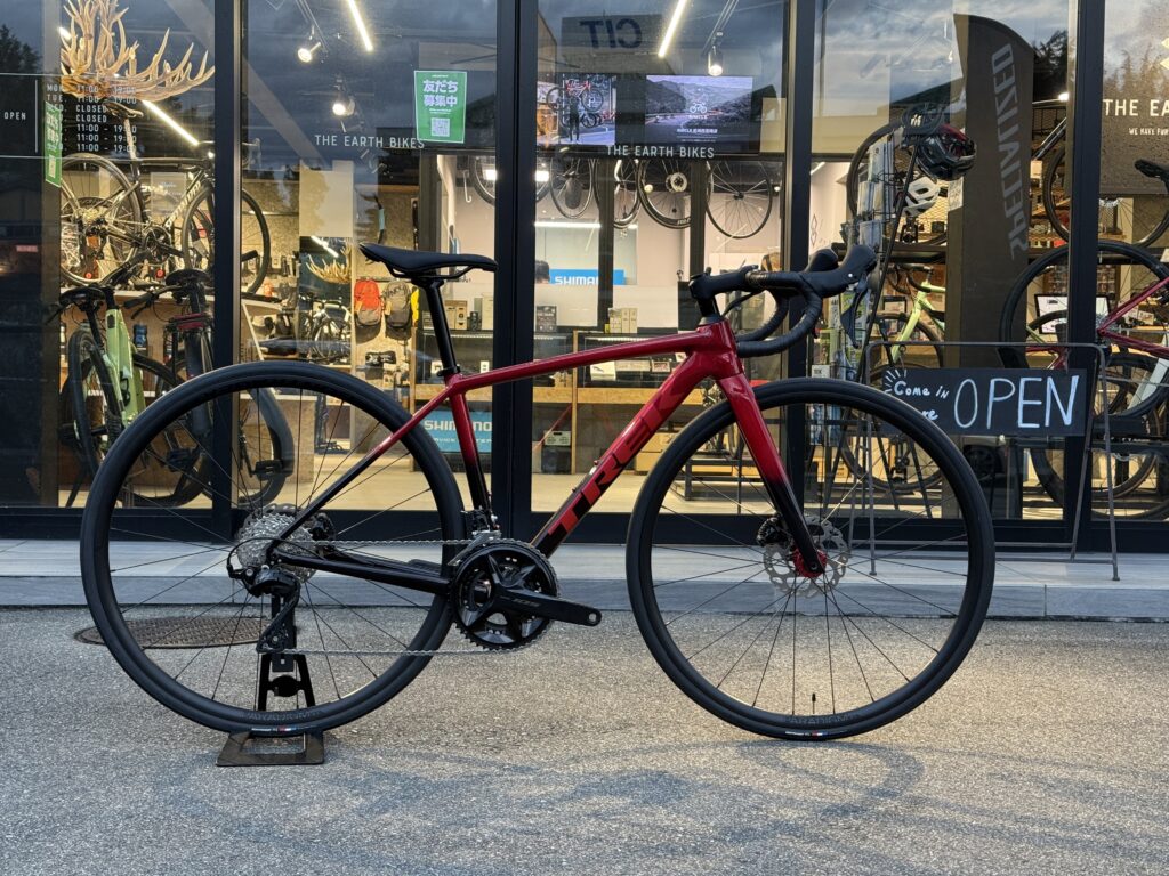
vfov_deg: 30.3
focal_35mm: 48
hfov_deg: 39.7
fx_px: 1621
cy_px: 438
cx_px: 584
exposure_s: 1/60
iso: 125
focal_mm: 6.76
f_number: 1.78
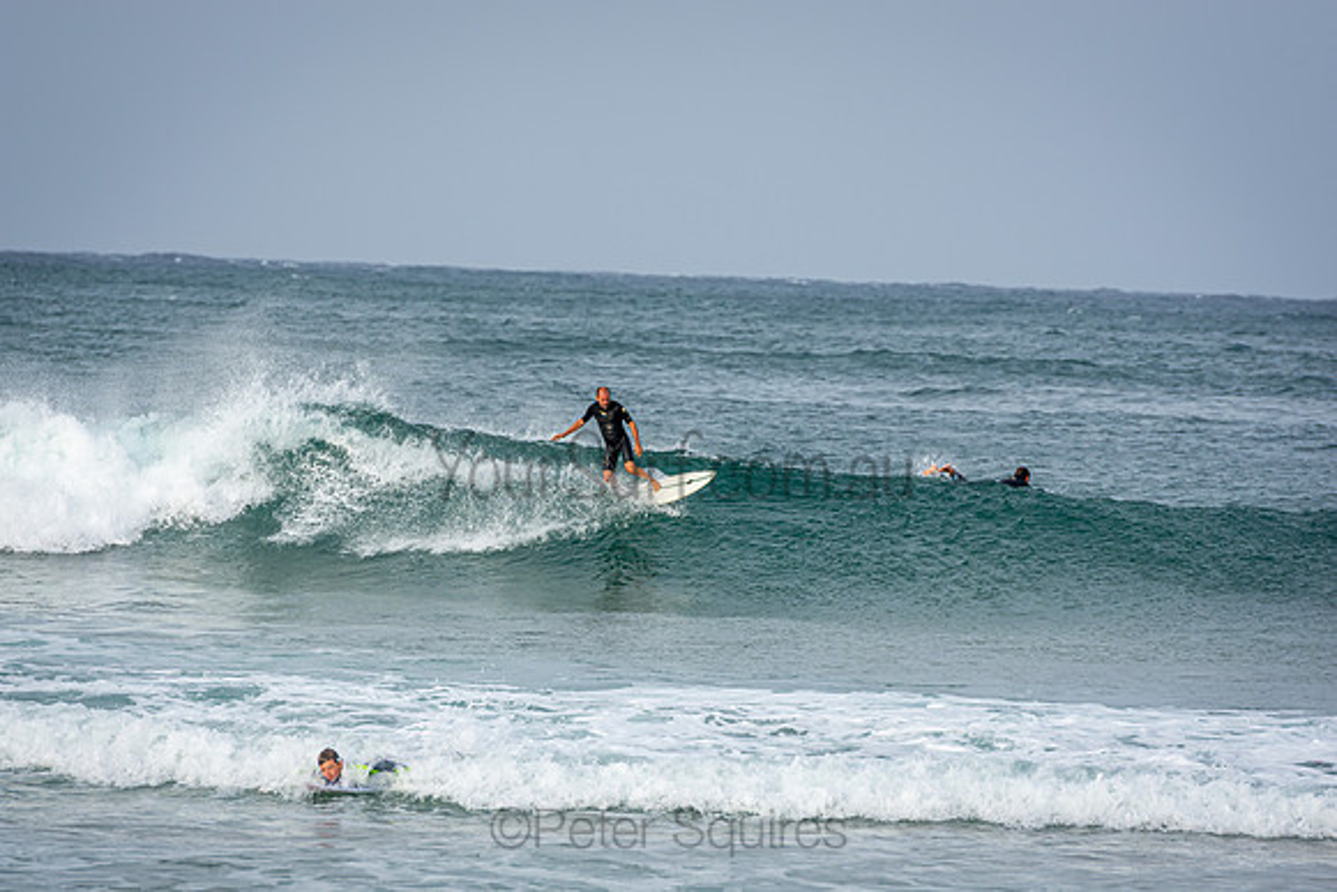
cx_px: 668
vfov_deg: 4.6
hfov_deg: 6.9
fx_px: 11144
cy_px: 446
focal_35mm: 300
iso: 200
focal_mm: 200
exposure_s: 1/1600
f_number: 5
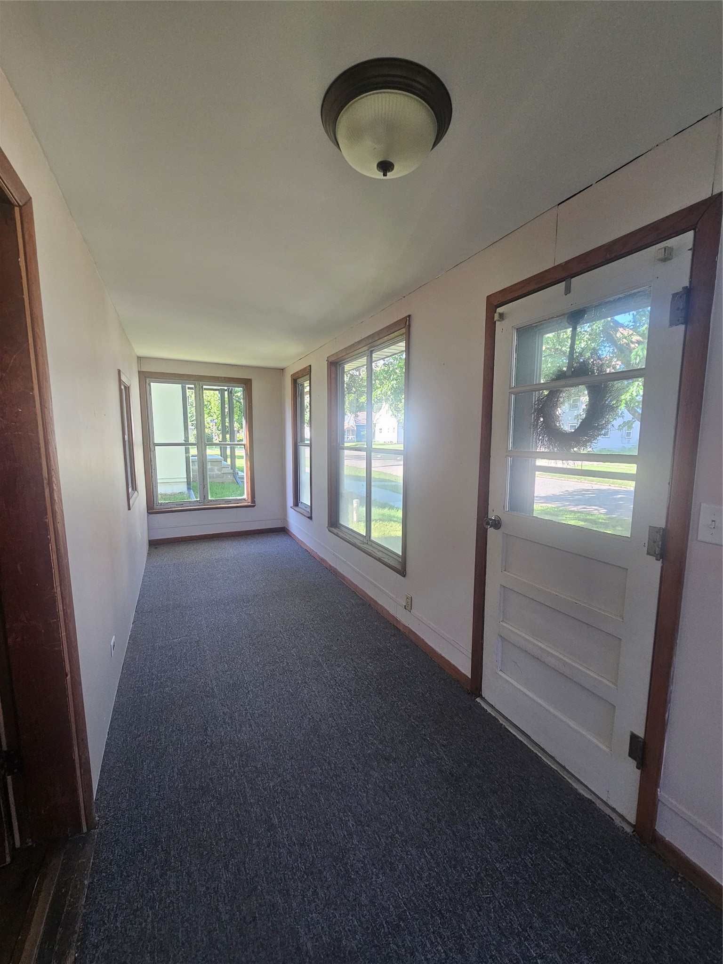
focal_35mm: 13
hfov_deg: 89.9
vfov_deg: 106.2
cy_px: 482
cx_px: 362
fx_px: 362
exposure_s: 1/60
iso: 100
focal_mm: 2.2
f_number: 2.2
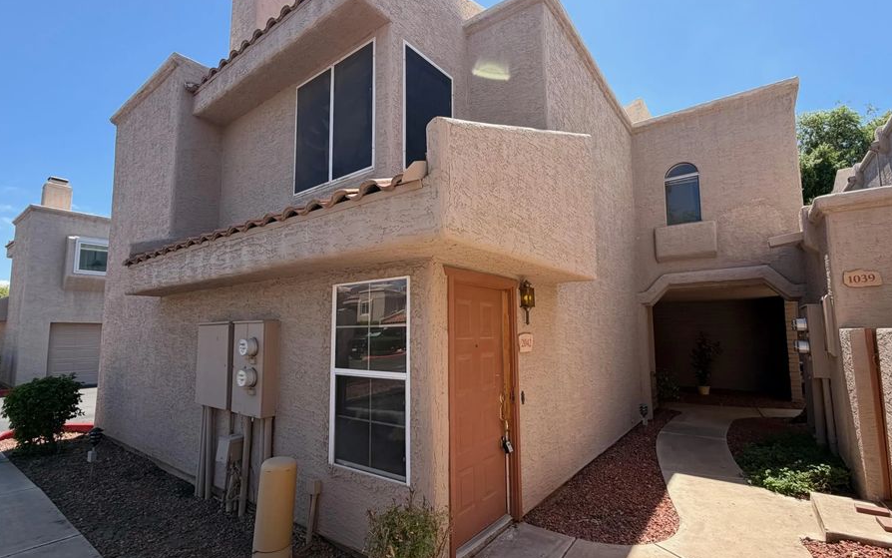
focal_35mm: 17
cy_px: 291
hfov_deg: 94.3
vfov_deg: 68.0
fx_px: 413
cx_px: 456
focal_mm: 2.22
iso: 40
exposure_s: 1/760
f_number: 2.2
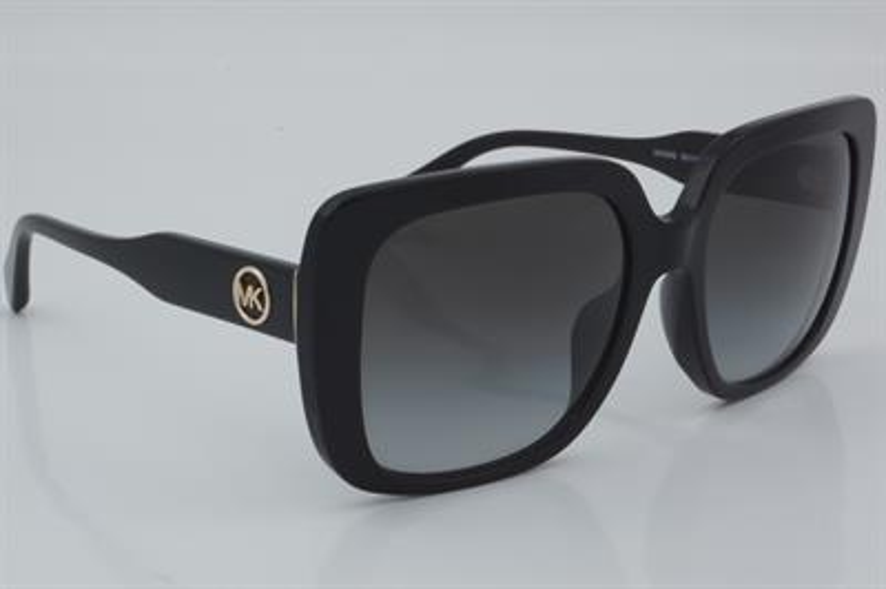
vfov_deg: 18.2
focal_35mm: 75
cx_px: 443
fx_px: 1844
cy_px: 294
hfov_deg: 27.0
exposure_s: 1/4
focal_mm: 50
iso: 100
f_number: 32
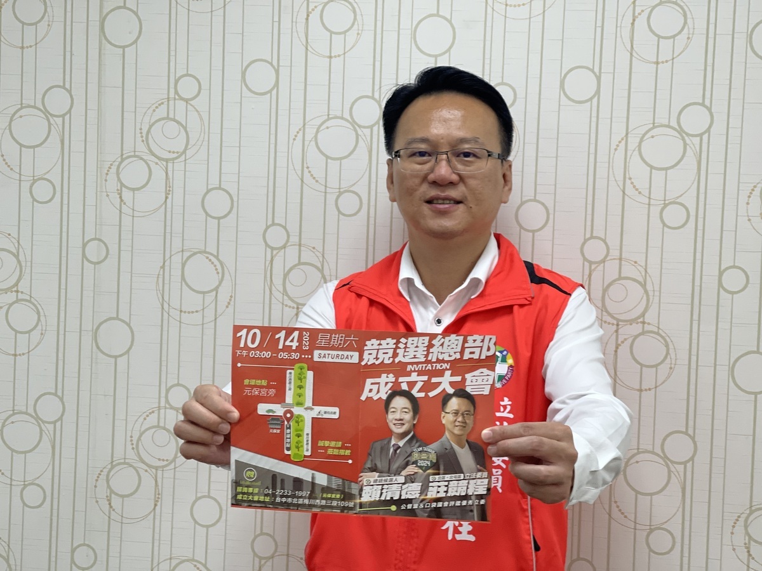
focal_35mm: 64
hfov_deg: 30.3
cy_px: 286
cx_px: 381
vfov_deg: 22.9
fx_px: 1409
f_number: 2.2
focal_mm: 7.5
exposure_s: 1/120
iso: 160
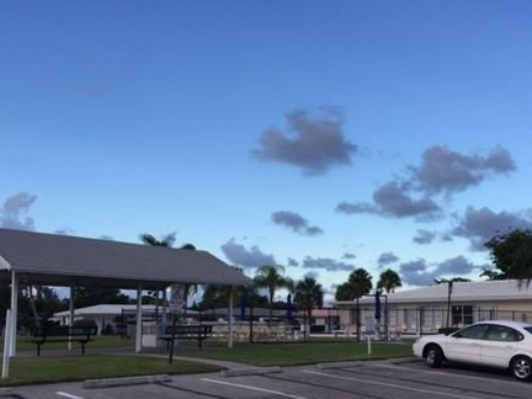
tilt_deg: +4.9
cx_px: 331
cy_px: 277
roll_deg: -1.8
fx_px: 661
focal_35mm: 43
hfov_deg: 43.5
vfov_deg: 33.2
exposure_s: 1/494
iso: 32
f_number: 2.2
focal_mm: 4.15
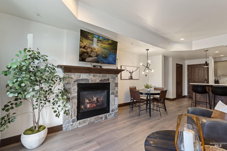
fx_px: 101
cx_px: 114
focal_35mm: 16
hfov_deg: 96.7
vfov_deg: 73.8
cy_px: 76
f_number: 7.1
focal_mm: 16
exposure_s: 1/13
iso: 800
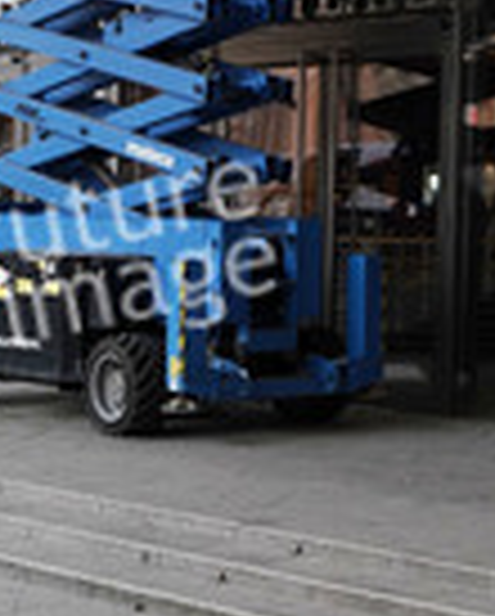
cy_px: 495
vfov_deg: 16.6
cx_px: 176
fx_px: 2101
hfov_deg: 13.4
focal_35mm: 115
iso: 640
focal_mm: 42
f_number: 5.6
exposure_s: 1/125
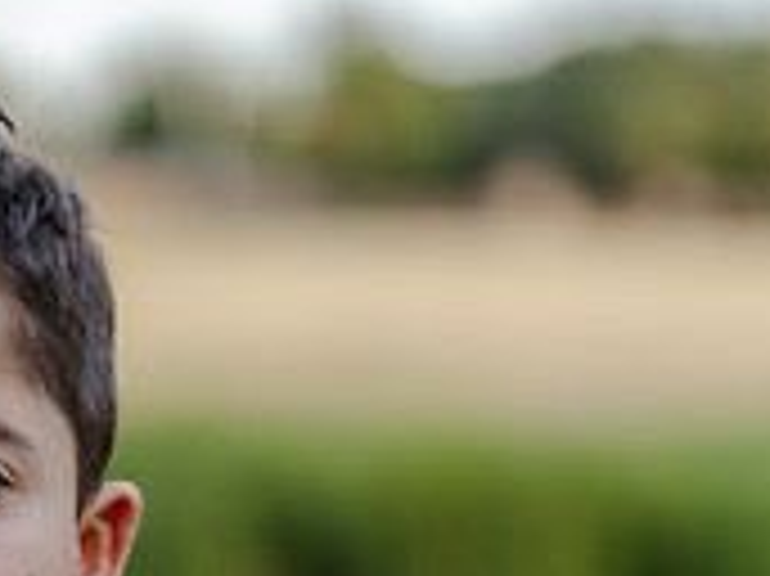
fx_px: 6958
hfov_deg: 6.3
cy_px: 812
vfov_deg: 4.7
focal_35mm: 313
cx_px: -198
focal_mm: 94
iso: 160
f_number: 2.8
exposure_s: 1/320
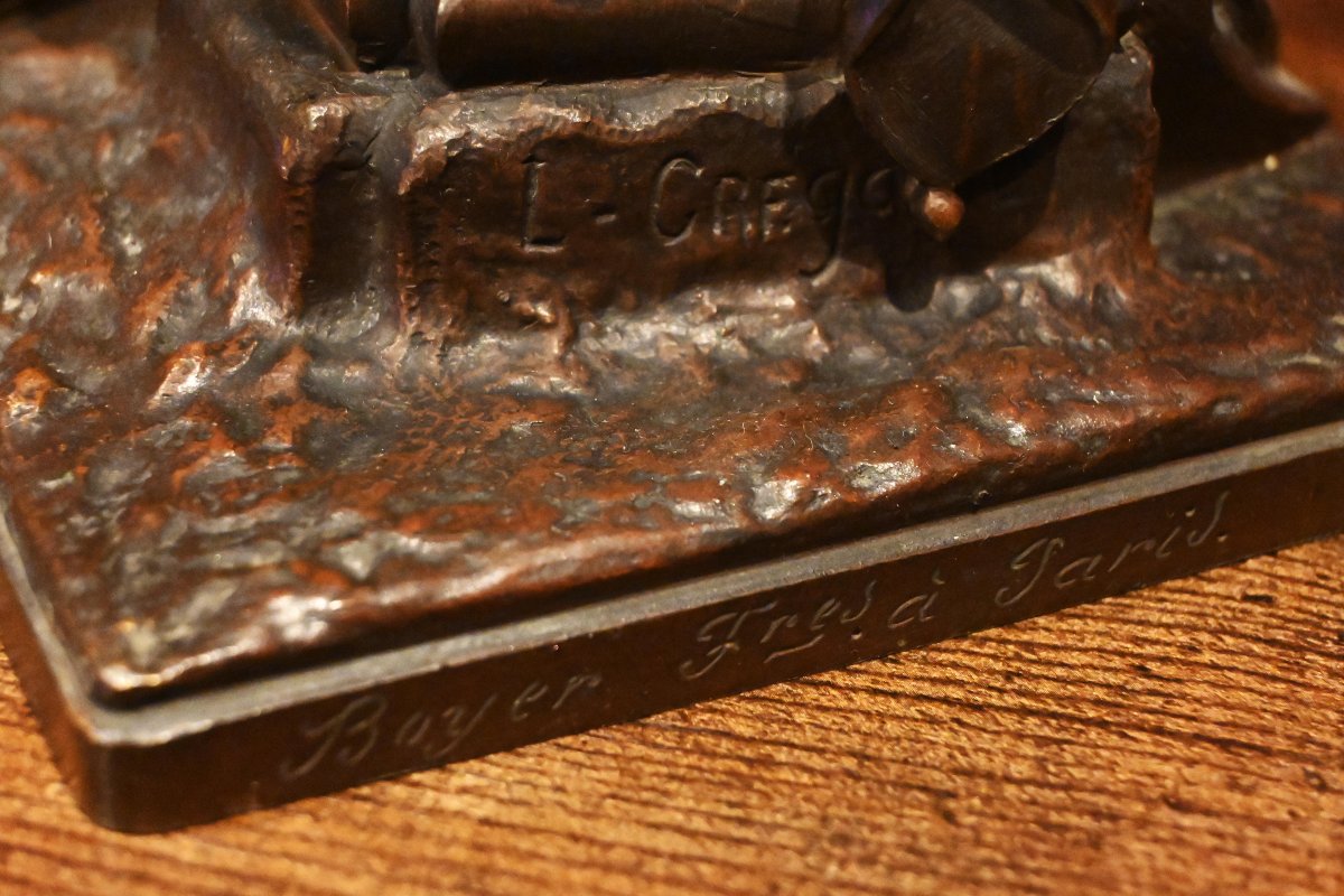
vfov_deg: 20.6
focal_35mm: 66
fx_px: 2464
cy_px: 448
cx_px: 672
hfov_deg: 30.5
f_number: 6
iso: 12800
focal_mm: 44
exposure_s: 1/40
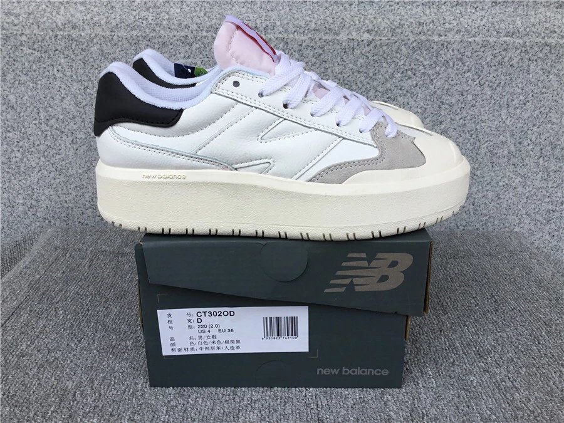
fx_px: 505
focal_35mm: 31
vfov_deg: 45.4
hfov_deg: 58.4
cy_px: 212
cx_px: 282
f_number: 2.4
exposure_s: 1/460
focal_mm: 3.3
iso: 25
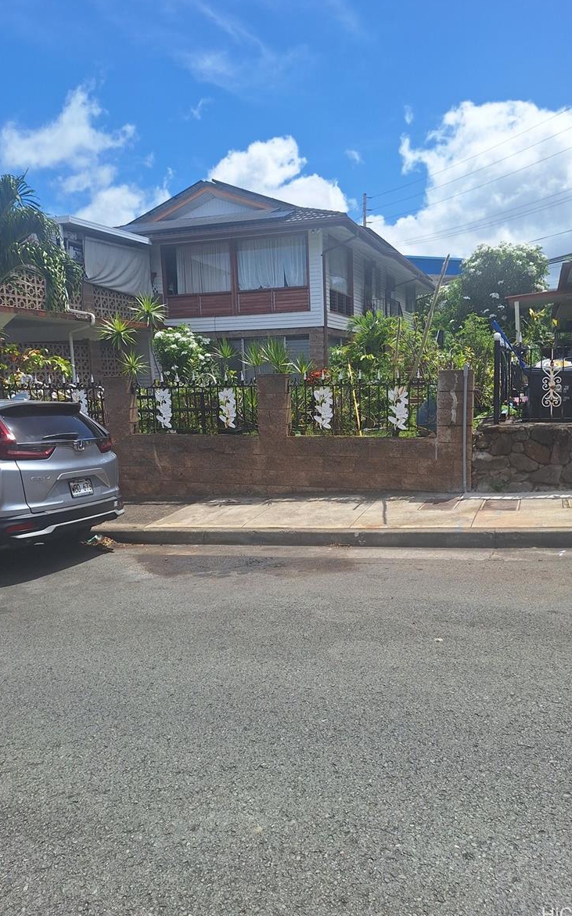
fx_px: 624
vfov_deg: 72.5
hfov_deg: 49.2
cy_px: 453
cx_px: 305
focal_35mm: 25
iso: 40
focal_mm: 5.54
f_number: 1.8
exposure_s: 1/4237
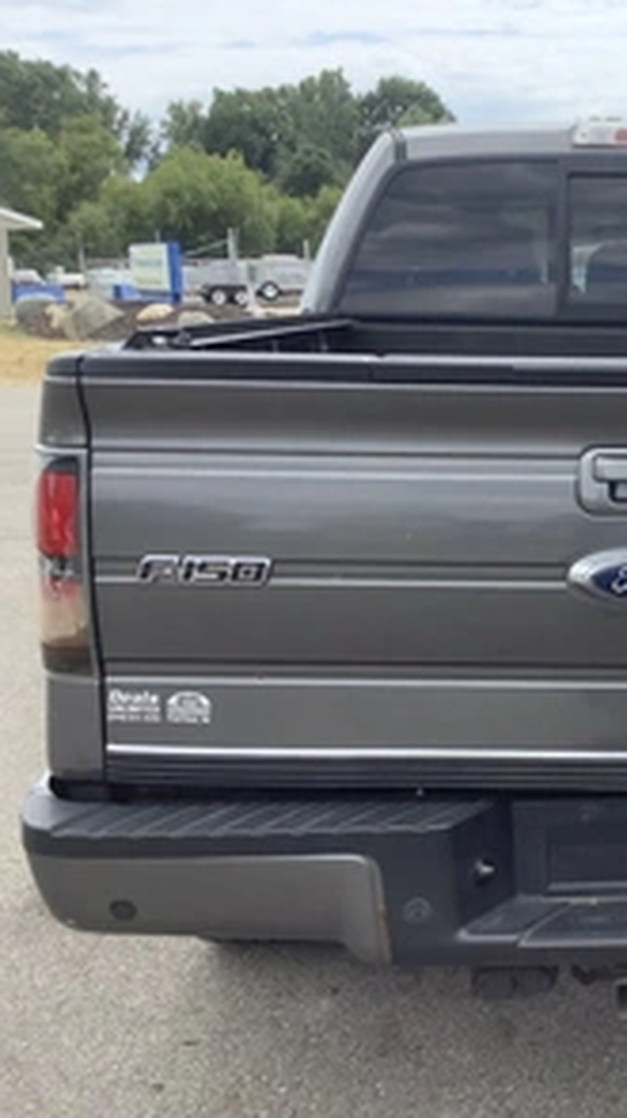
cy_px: 563
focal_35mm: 46
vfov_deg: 44.6
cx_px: 635
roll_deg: +0.7
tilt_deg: -12.6
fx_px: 1362
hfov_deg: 24.7
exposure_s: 1/384
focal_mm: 3.3
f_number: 2.4
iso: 25
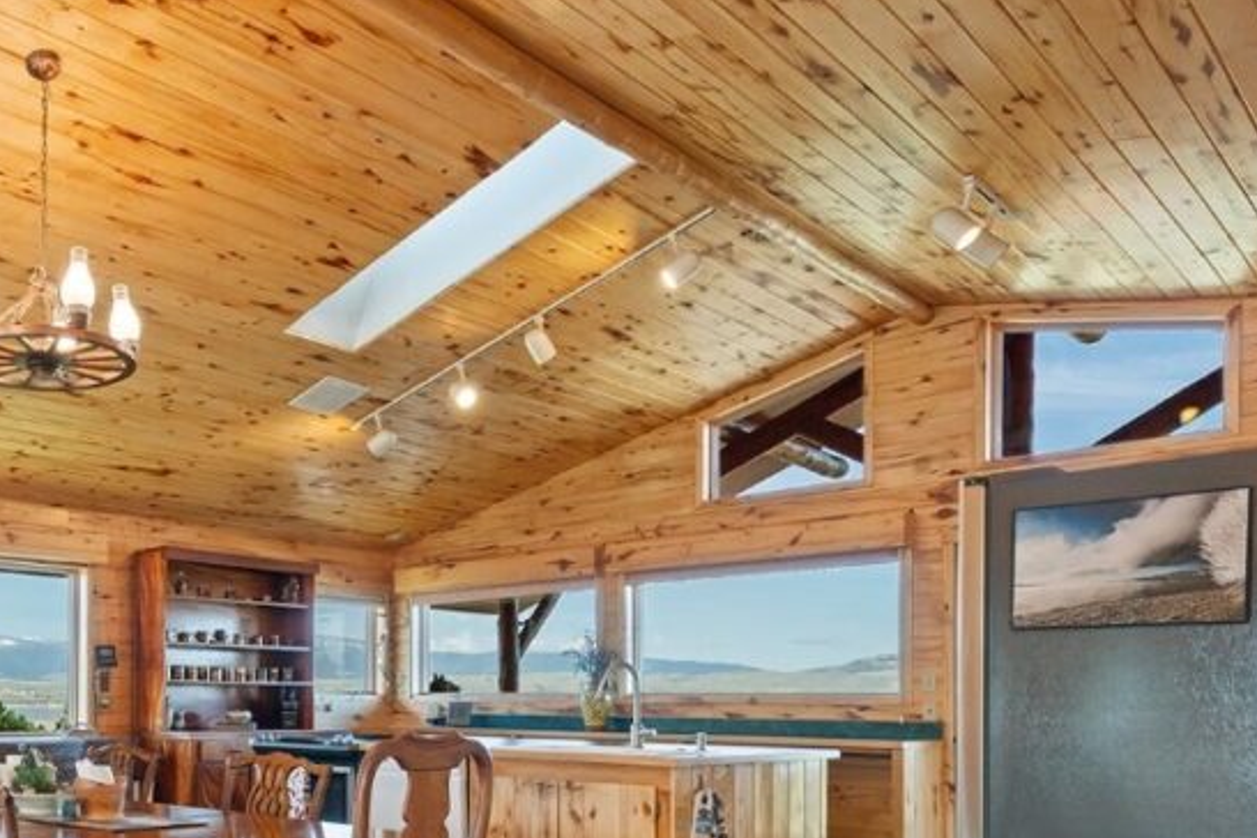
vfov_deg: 42.3
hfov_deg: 56.9
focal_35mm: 30
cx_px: 235
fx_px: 1047
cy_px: 630
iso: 320
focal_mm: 16
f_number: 8
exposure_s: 1/25
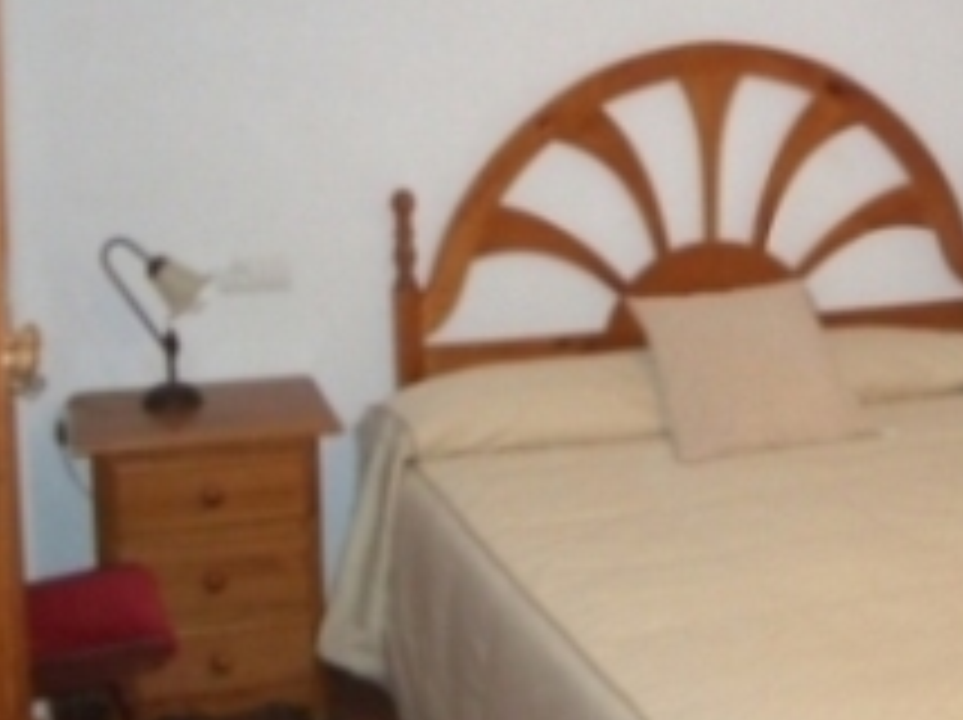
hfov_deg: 27.3
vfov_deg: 20.6
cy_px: 86
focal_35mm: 70
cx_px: 770
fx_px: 1945
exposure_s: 1/60
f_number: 2.6
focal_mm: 5.8
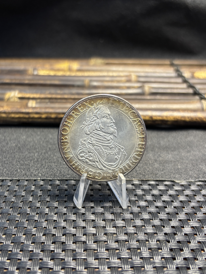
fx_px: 206
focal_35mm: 26
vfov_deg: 67.3
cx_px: 103
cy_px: 137
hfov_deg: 53.1
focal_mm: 5.96
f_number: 1.6
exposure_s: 1/50
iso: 160
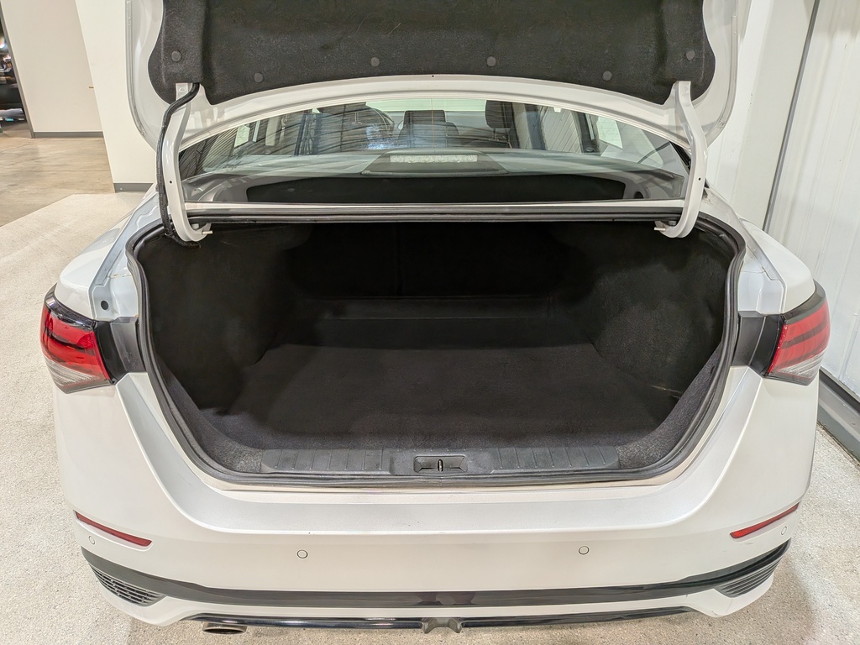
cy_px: 322
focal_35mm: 24
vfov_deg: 56.8
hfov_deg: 71.6
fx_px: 596
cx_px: 430
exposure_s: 1/256
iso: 30
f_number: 1.7
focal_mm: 4.53
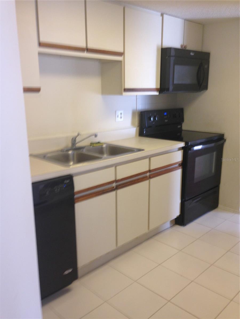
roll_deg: +1.5
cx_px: 120
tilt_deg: -14.6
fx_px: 305
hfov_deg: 42.9
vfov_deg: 55.4
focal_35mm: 33
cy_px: 160
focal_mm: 4.12
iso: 50
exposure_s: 1/24
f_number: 2.4
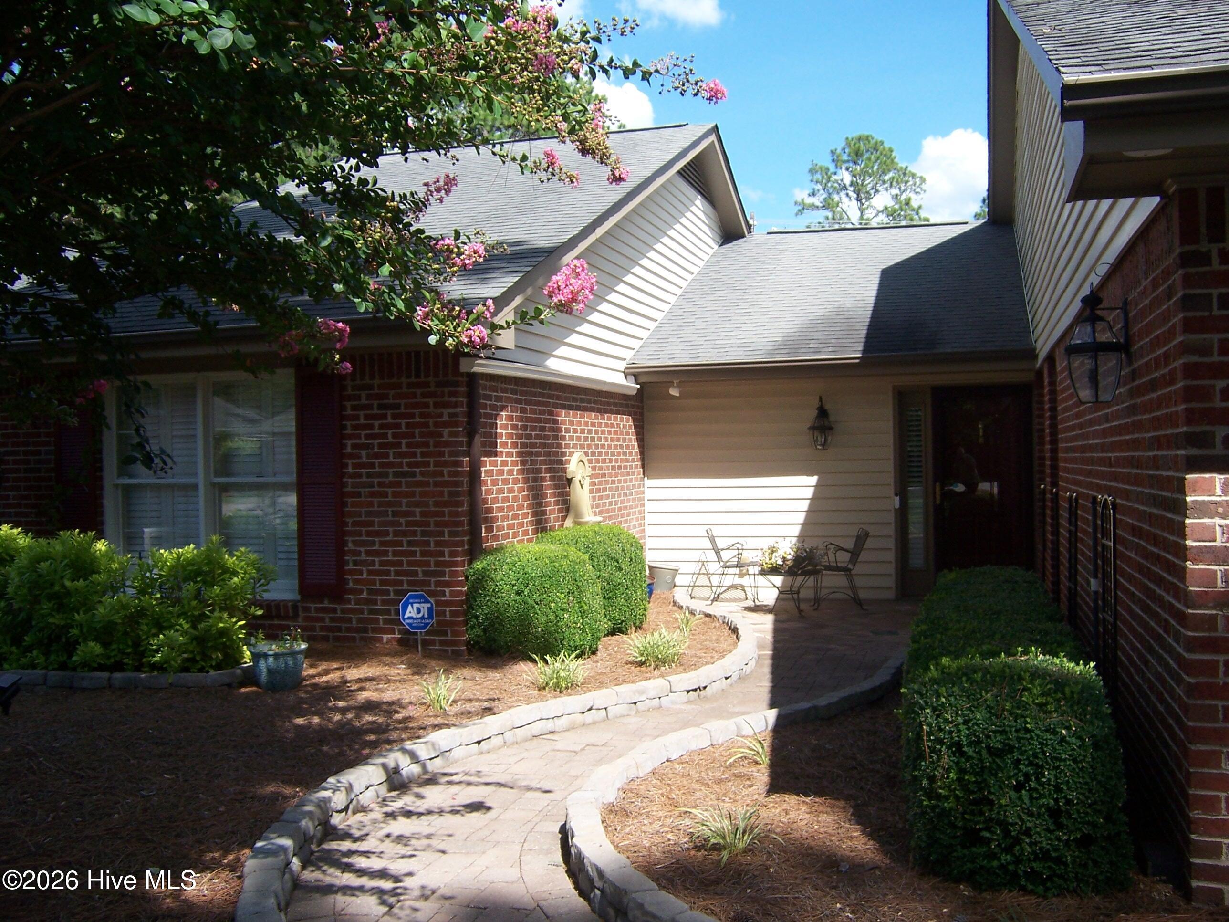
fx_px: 1172
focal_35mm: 33
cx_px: 614
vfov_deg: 42.9
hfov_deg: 55.4
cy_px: 461
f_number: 3.4
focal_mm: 5.5
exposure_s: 1/500
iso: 80
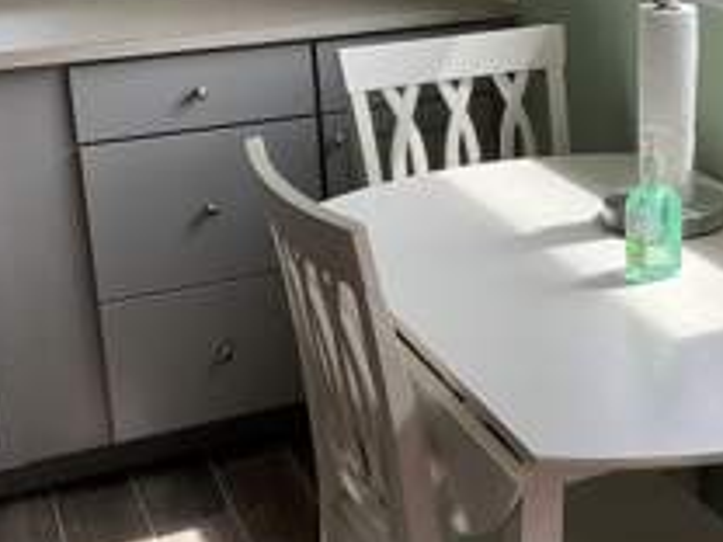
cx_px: 626
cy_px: 156
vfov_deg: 21.8
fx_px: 1399
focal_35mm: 67
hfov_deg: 28.1
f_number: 1.8
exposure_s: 1/122
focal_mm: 3
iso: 25
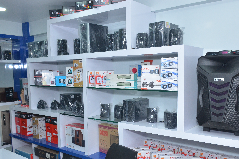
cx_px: 129
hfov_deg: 54.5
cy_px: 91
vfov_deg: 37.6
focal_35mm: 35
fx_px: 232
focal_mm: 18
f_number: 9
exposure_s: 1/160
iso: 800
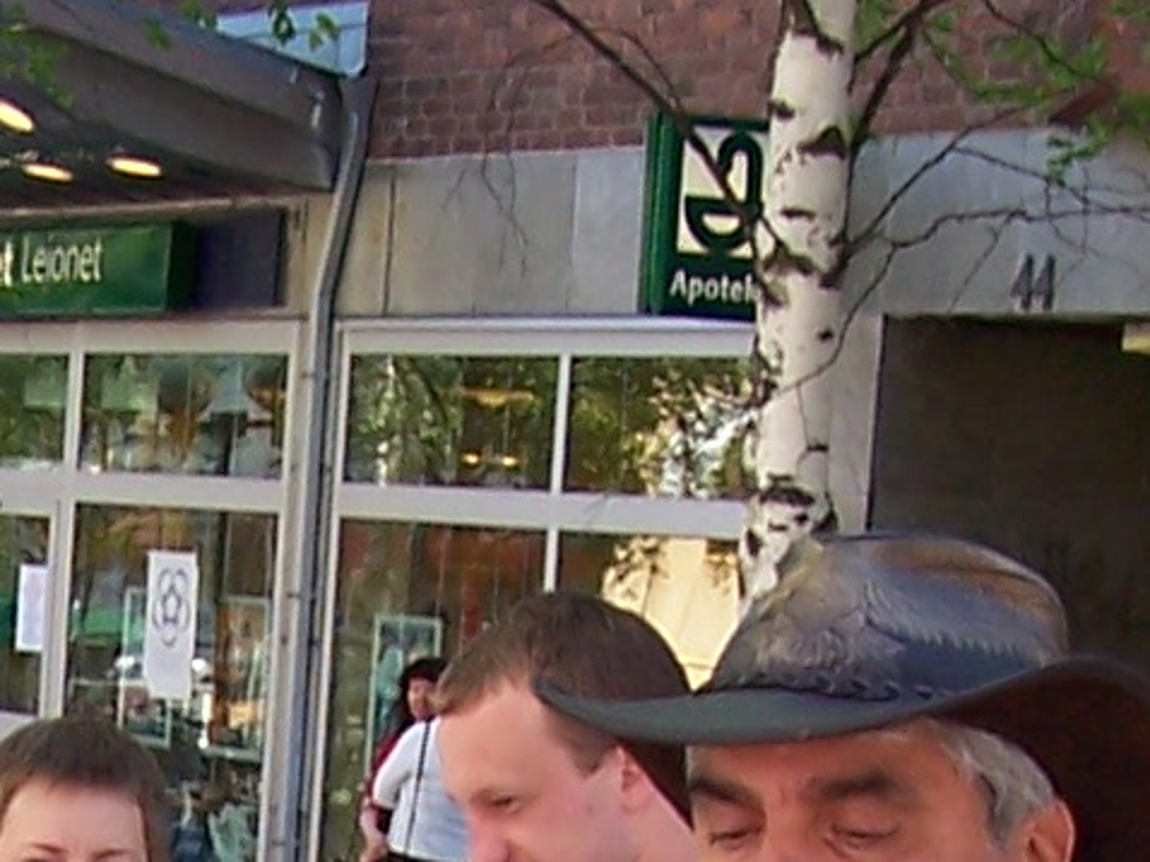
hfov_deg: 11.9
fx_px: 5446
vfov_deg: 8.6
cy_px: 1601
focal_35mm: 164
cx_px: 2
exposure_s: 1/250
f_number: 2.7
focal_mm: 5.6
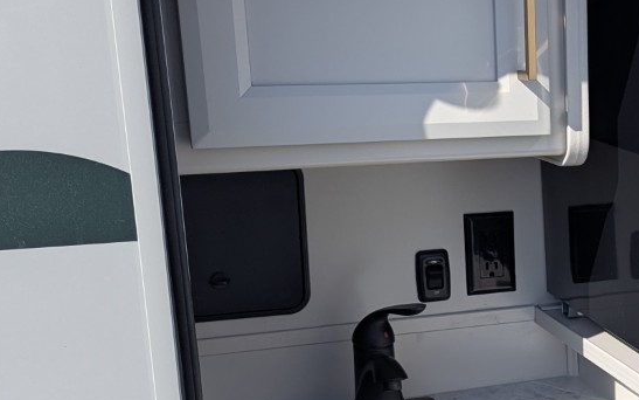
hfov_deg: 29.0
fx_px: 1132
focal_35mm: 65
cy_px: 309
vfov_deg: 19.8
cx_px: 676
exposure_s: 1/2217
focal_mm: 6.81
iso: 49
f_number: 1.85
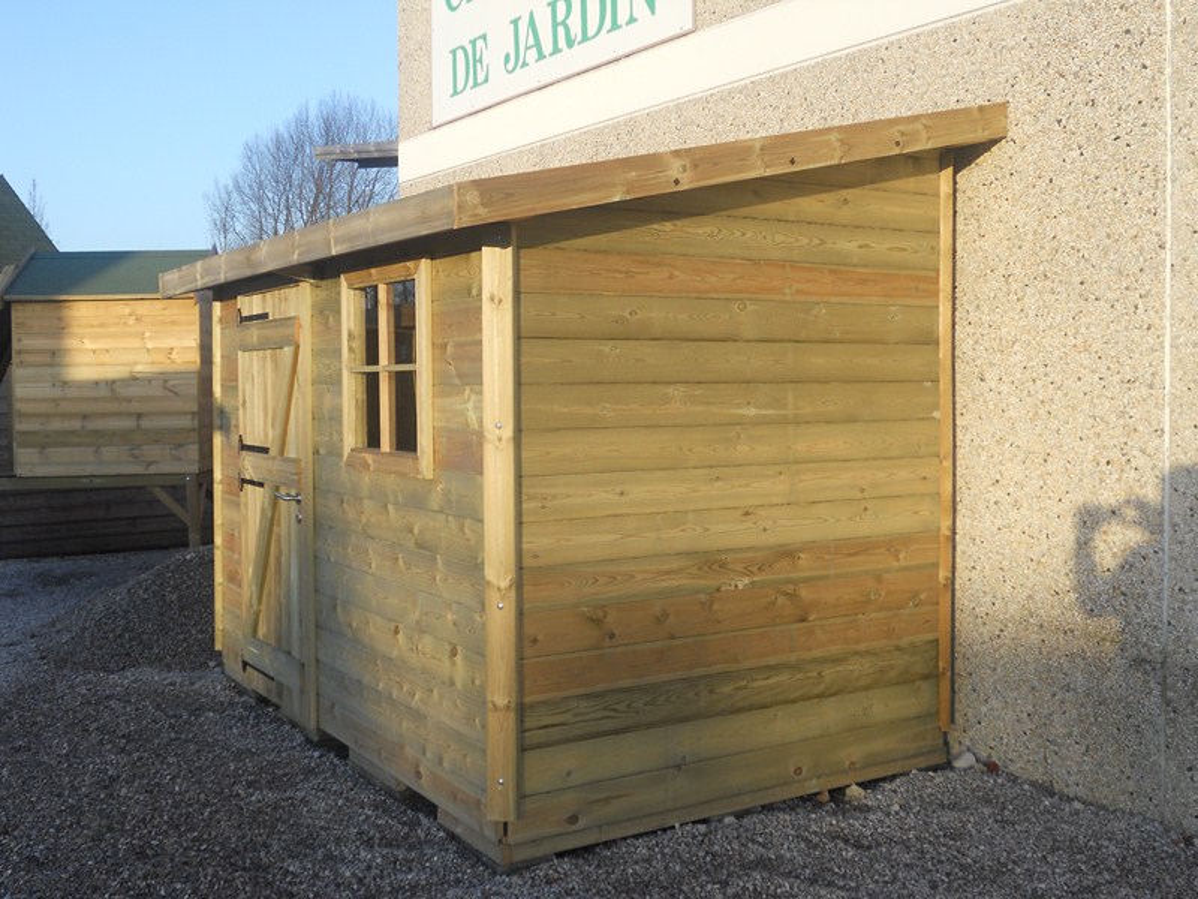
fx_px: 1315
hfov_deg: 49.0
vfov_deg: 37.7
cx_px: 599
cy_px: 450
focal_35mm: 38
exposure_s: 1/250
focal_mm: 6.9
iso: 80
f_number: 3.9
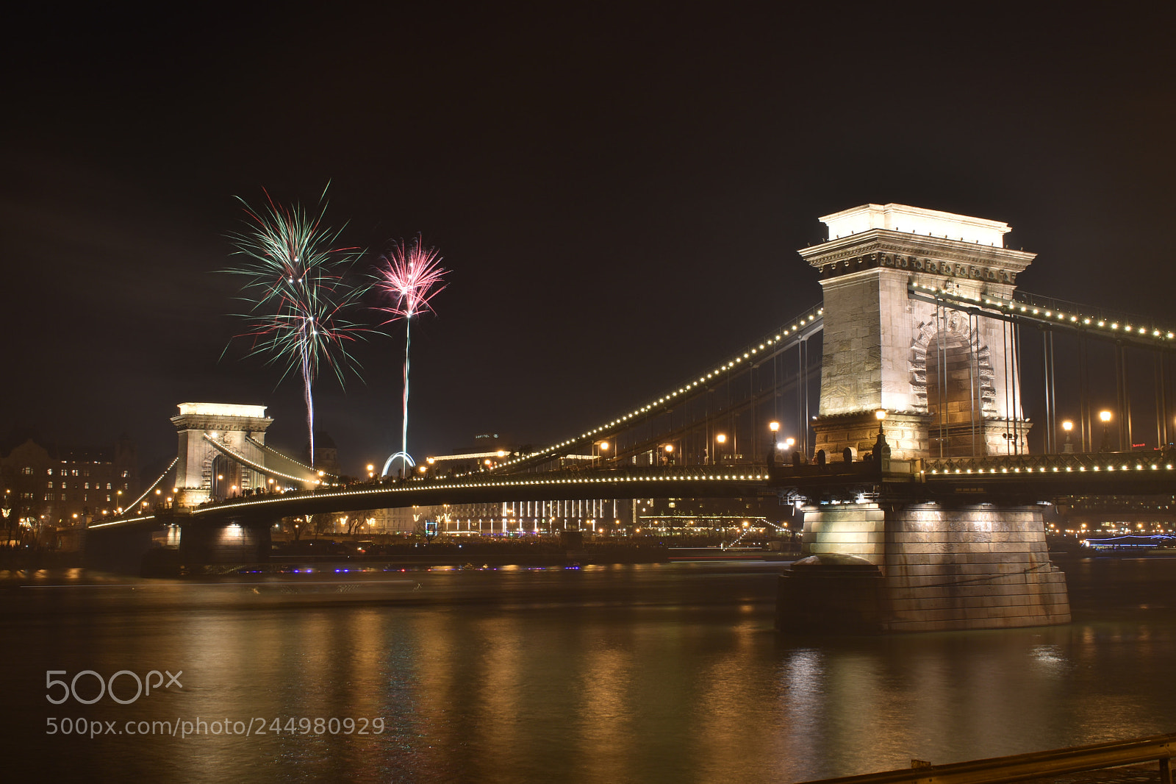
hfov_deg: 45.0
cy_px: 392
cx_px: 588
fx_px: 1421
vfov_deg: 30.8
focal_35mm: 44
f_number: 14
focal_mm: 29
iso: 100
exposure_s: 13
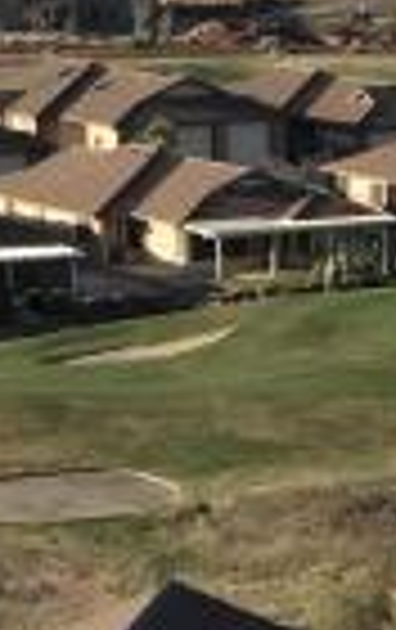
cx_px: 310
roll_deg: +0.9
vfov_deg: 7.5
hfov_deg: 4.8
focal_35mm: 276
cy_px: -198
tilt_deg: -0.6
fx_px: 4746
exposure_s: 1/665
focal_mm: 6.6
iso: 20
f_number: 2.8
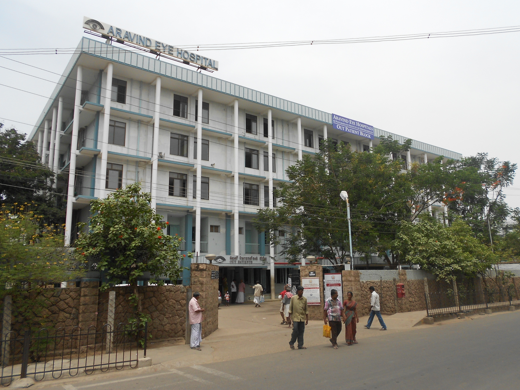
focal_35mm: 27
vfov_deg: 51.3
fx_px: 406
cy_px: 189
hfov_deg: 65.3
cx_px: 270
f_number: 3.2
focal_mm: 4.6
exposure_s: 1/1000
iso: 80
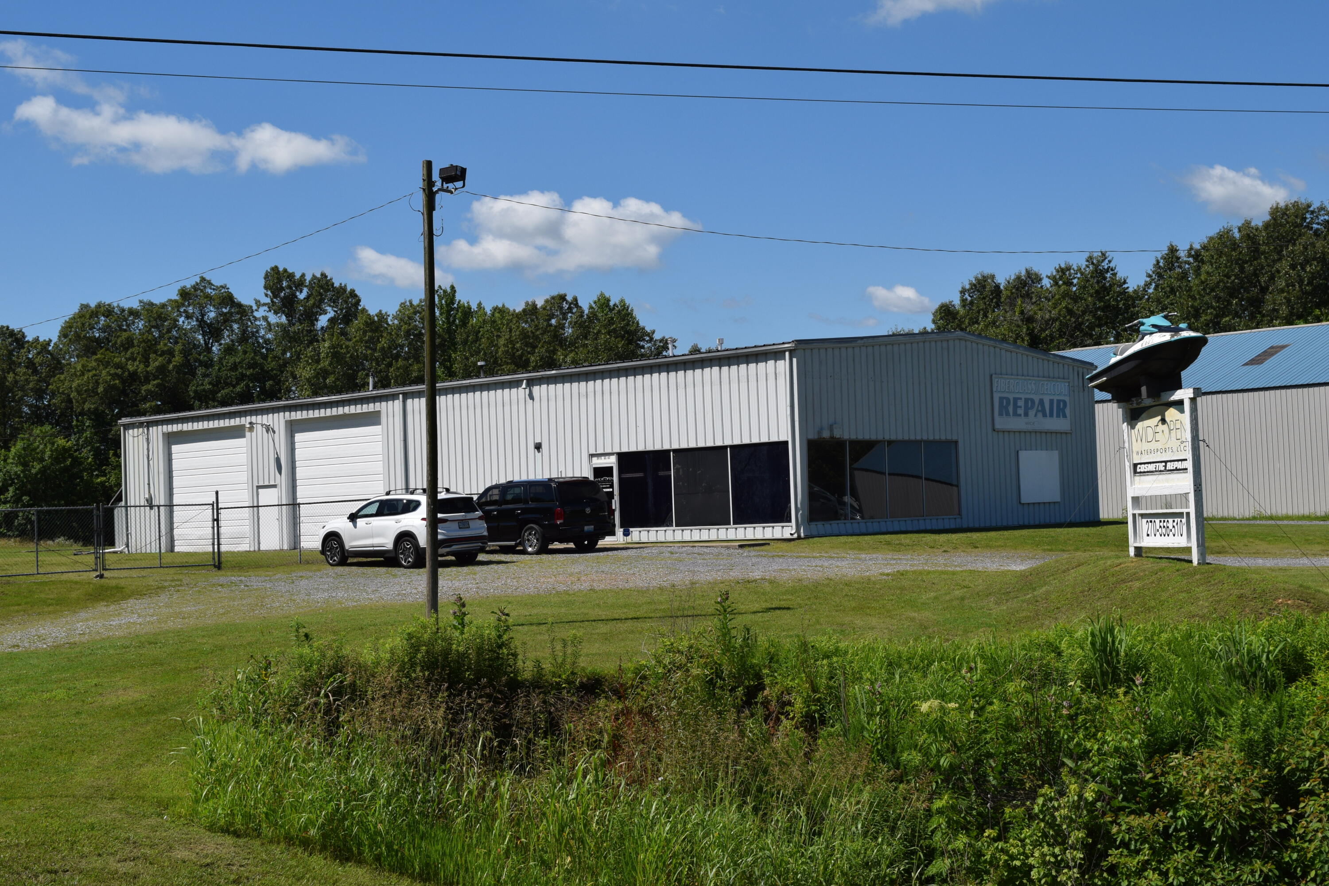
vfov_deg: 26.5
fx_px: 1883
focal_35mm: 51
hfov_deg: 38.9
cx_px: 664
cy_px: 443
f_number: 11
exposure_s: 1/500
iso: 200
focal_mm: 34
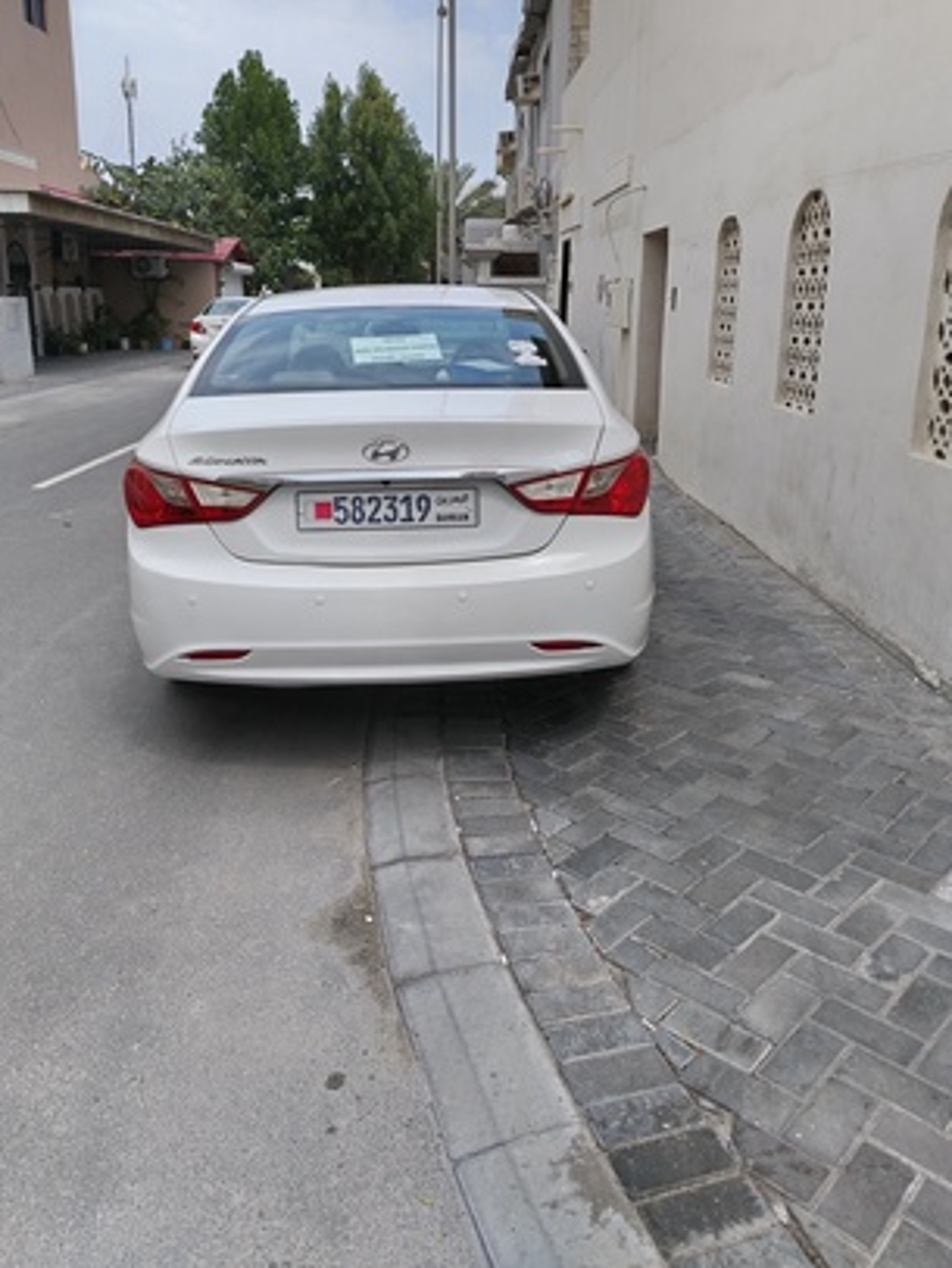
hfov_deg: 51.3
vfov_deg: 65.1
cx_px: 439
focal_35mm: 27
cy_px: 561
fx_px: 989
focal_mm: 5.25
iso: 100
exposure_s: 1/483
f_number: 1.75
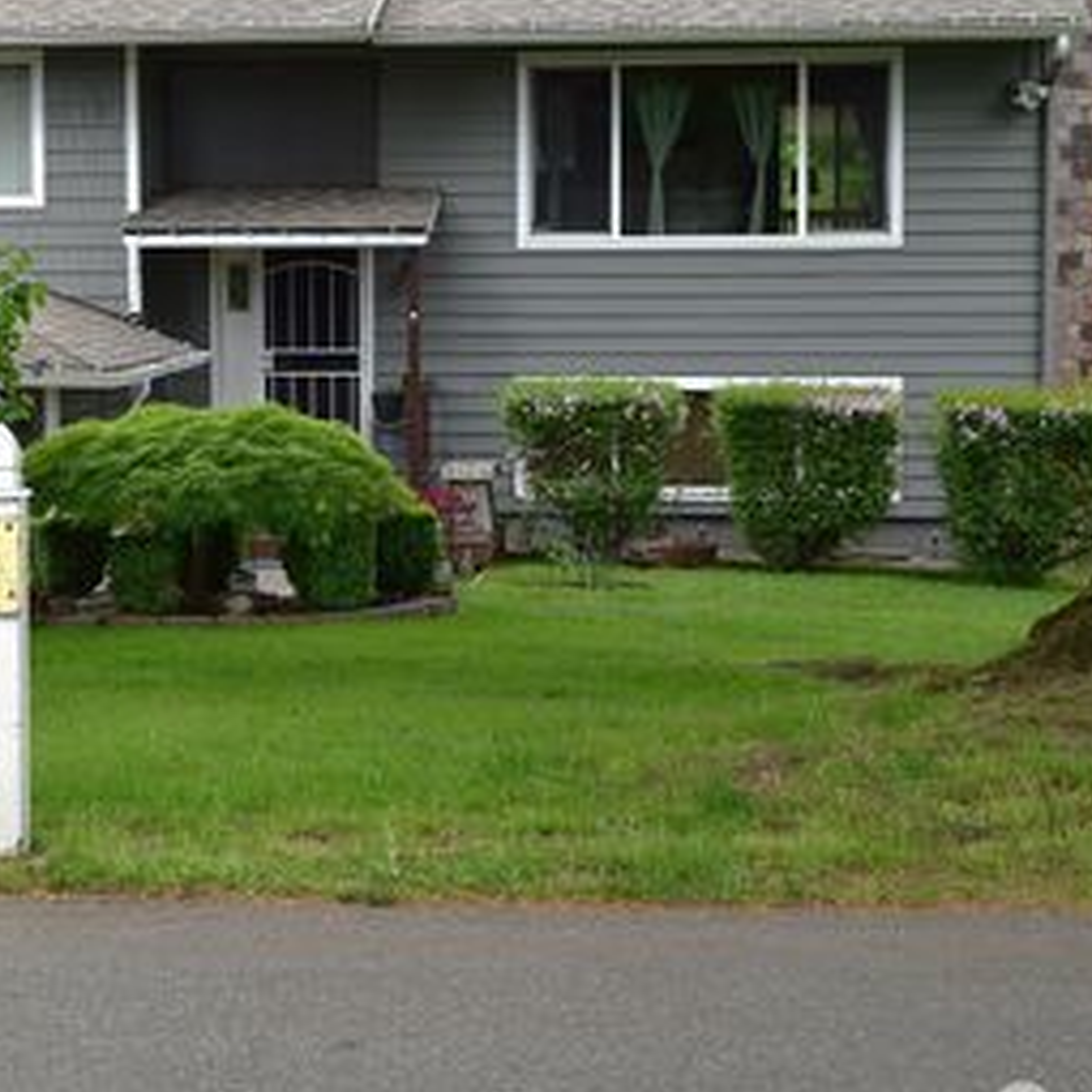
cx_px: 227
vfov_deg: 21.6
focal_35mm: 80
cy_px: 448
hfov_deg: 21.4
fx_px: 2855
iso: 400
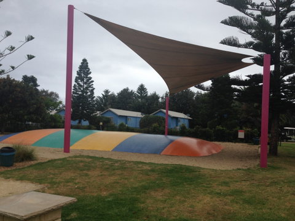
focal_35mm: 33
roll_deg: -2.8
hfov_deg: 55.4
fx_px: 281
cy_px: 110
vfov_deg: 42.9
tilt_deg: +4.2
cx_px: 148
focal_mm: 4.12
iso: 50
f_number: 2.4
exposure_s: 1/1642
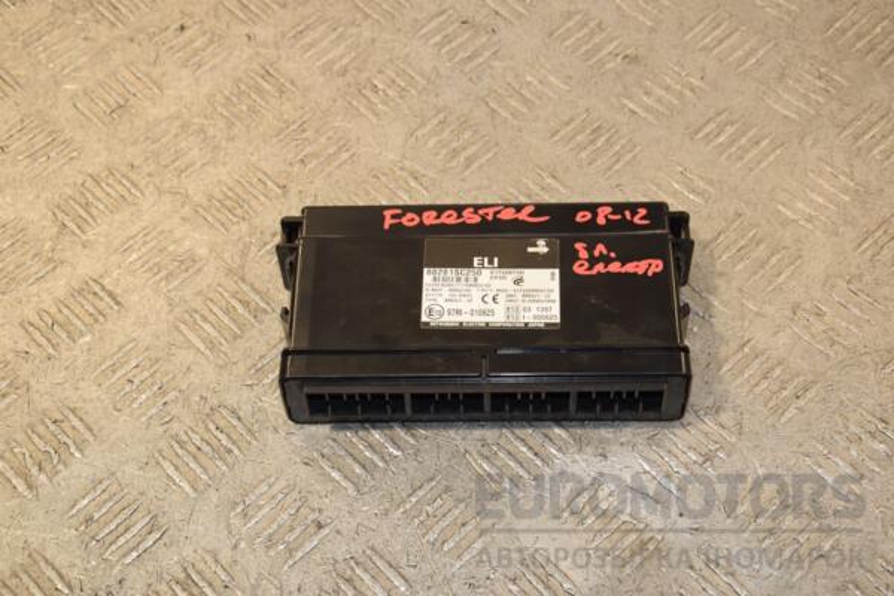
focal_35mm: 60
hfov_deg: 33.4
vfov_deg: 22.6
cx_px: 447
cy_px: 298
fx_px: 1490
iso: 800
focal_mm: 40
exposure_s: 1/200
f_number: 7.1
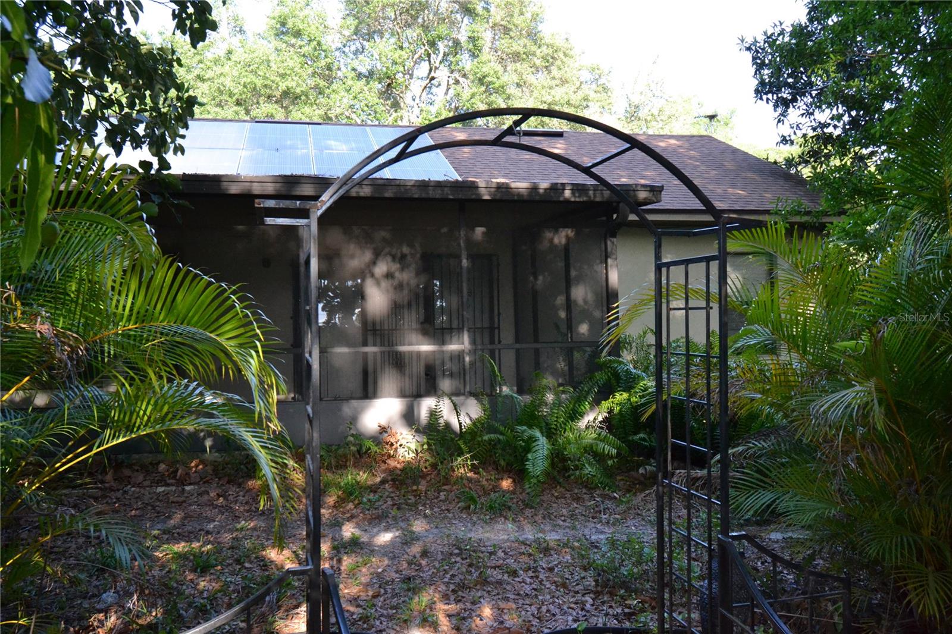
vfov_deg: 43.6
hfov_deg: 61.9
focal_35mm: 30
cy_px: 317
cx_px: 476
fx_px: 793
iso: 2000
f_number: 5.6
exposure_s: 1/500
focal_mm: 20
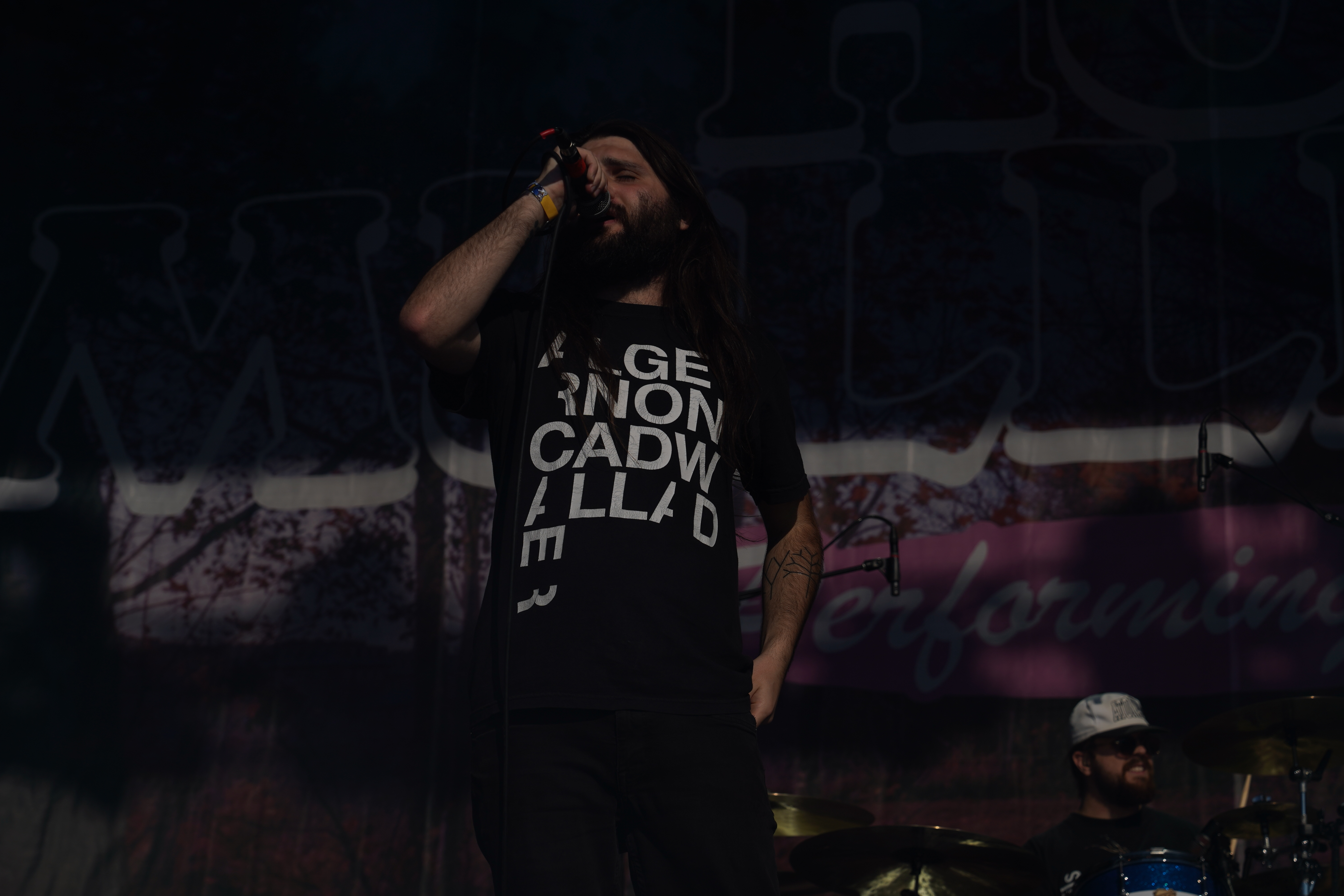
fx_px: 3920
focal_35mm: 105
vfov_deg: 13.0
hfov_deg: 19.5
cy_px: 448
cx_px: 672
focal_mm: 105
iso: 100
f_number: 8
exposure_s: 1/2000
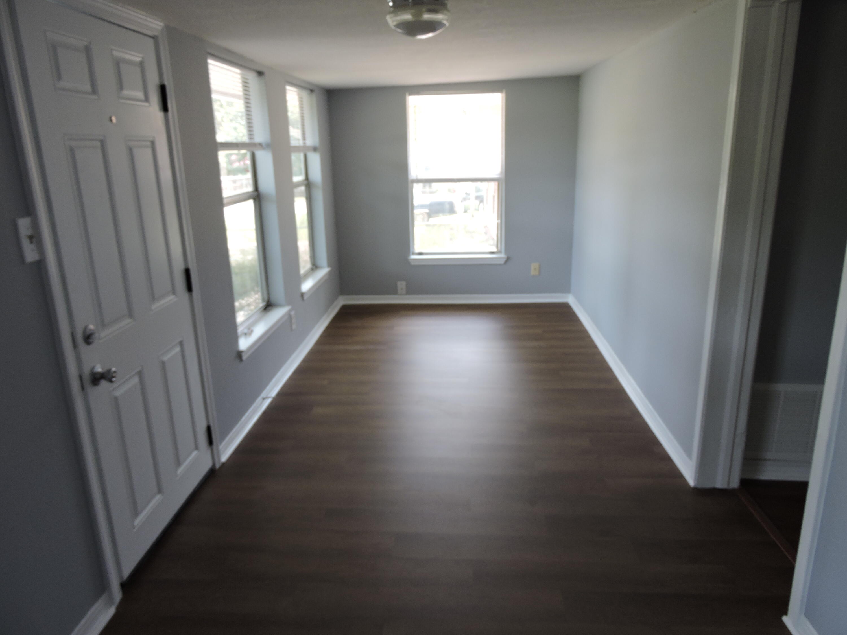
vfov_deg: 56.8
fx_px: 587
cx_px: 424
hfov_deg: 71.6
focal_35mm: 24
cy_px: 318
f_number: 3.3
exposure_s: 1/30
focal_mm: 4.3
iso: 100
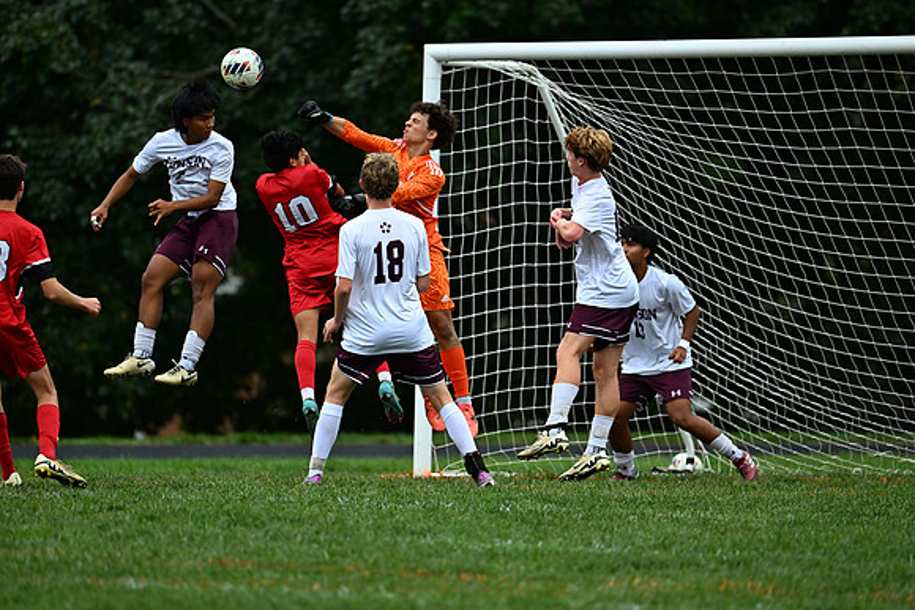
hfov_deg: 5.2
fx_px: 10169
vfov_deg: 3.4
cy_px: 305
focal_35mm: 400
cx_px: 458
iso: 1100
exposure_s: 1/1250
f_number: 4.5
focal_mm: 400
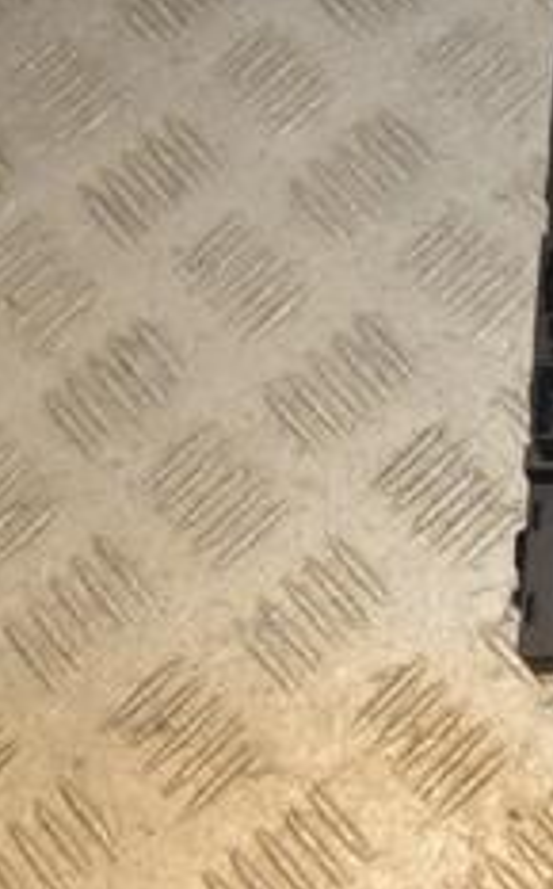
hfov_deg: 16.3
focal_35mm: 71
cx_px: 885
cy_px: 134
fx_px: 1717
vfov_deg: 28.2
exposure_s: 1/200
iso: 800
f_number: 9
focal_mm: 18
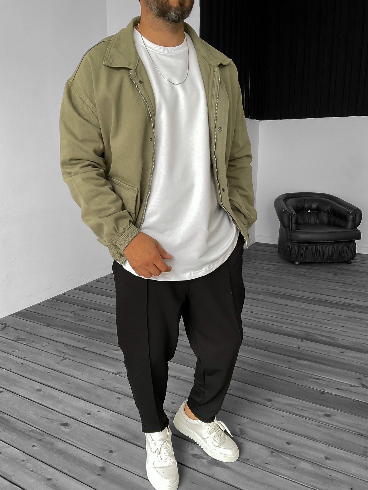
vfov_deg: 61.7
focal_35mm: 29
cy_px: 245
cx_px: 184
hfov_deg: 48.2
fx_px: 411
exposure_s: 1/120
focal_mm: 3
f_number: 1.8
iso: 64
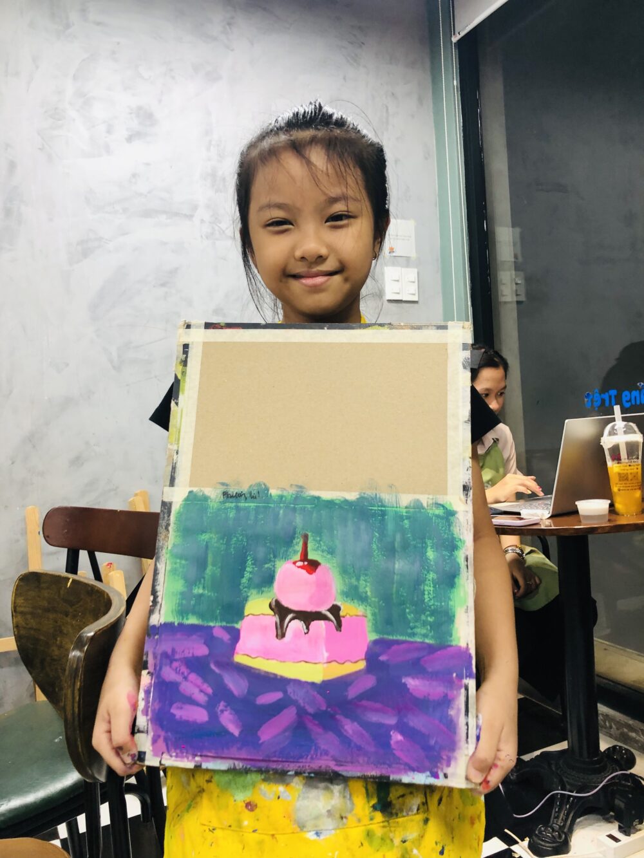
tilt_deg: +0.4
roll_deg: +2.6
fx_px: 694
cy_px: 429
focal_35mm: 28
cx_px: 322
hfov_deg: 49.8
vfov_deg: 63.4
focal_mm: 4
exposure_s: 1/33
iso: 32
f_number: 1.8
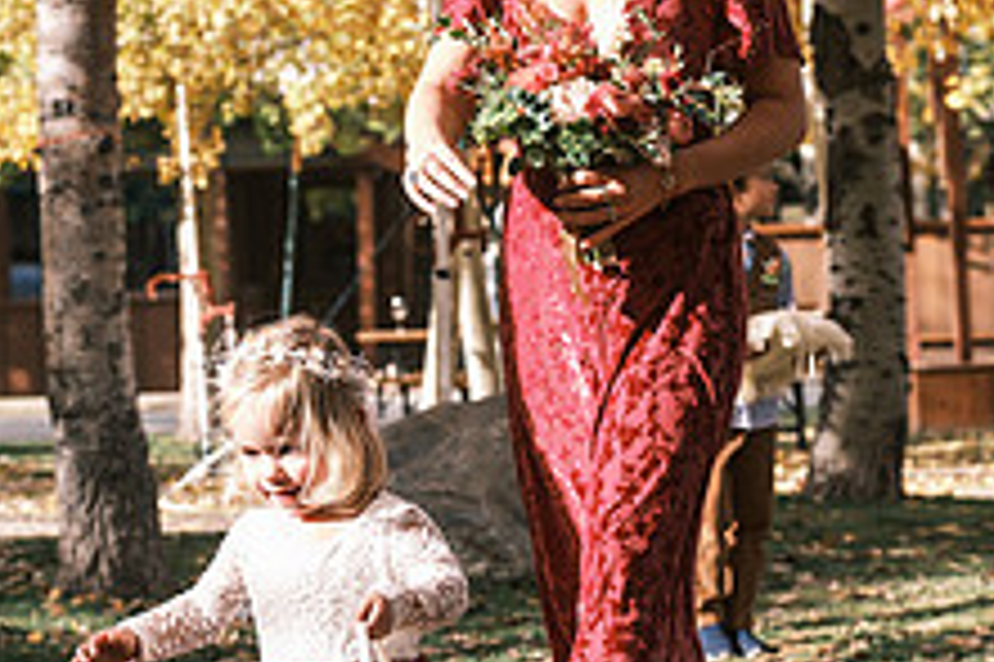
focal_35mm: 260
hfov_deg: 7.9
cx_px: 567
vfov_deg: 5.3
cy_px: 583
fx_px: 7173
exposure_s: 1/500
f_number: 4
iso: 400
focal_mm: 66
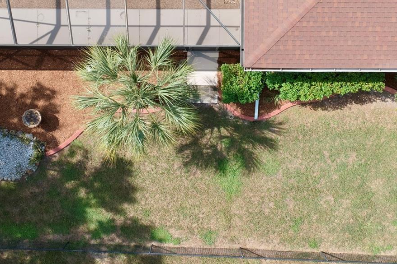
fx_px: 562
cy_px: 81
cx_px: 194
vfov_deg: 26.3
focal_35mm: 51
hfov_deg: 38.9
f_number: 9
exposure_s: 1/60
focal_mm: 14.45
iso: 100
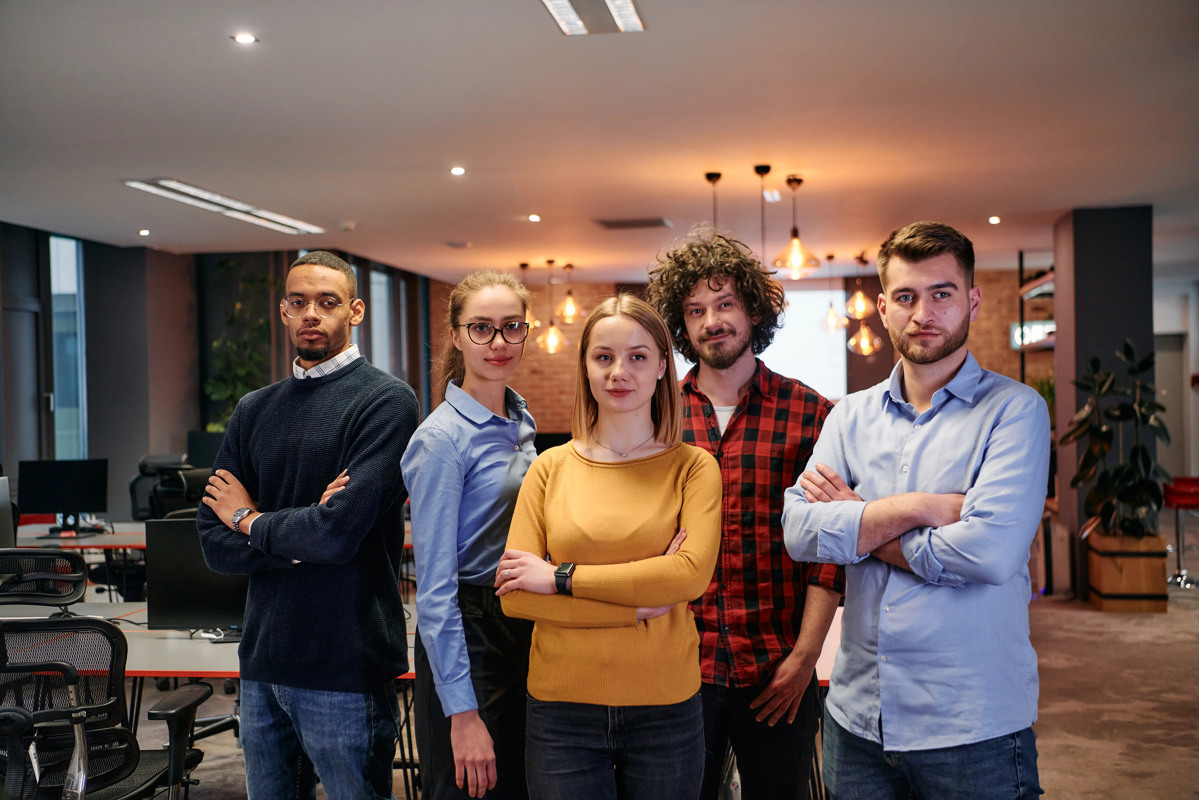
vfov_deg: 33.4
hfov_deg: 48.5
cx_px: 600
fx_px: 1332
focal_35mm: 40
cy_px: 400
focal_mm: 40
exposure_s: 1/160
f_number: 2.8
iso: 500
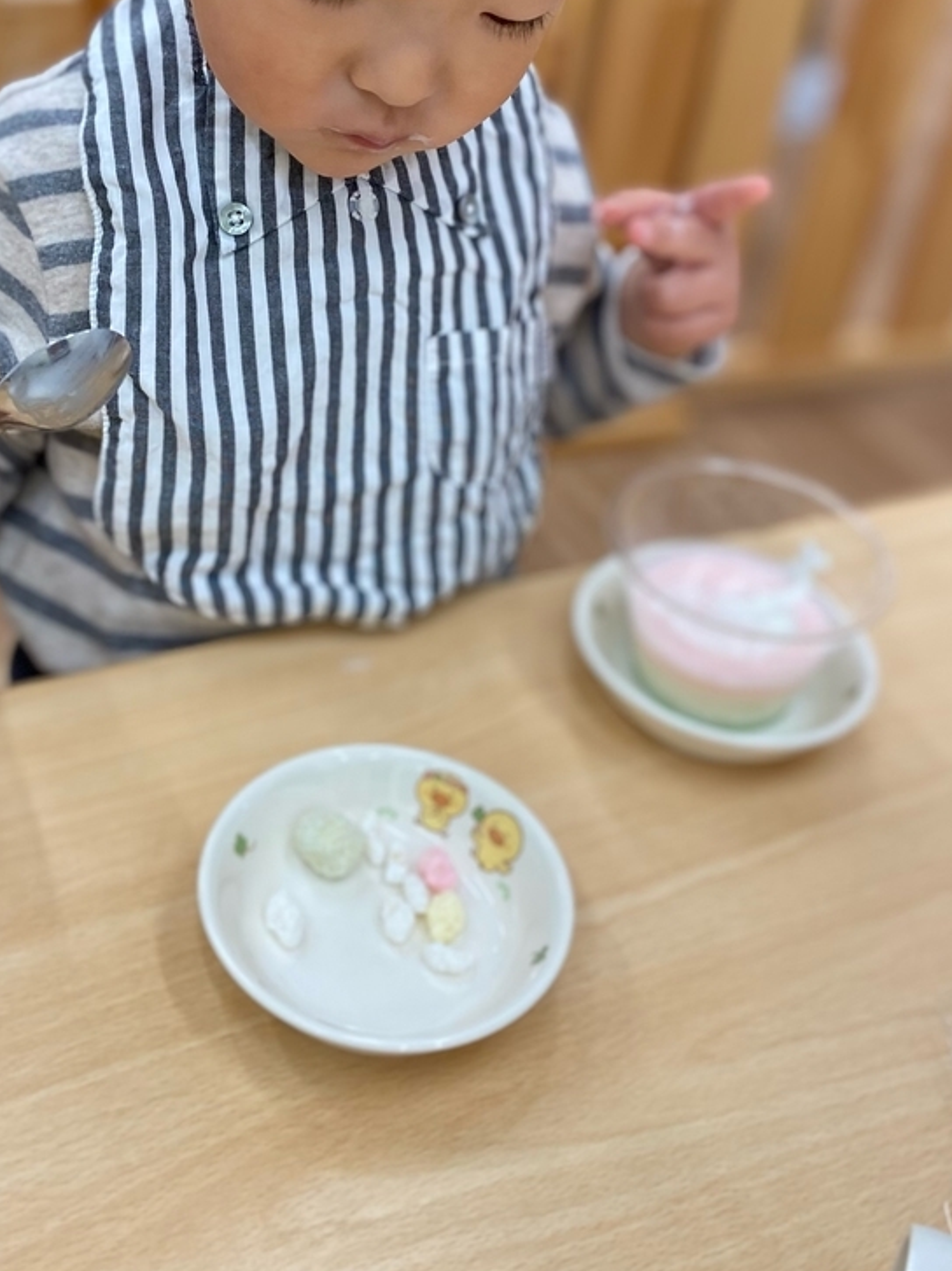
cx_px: 392
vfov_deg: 43.2
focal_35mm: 43
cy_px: 408
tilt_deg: -32.3
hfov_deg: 33.5
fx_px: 1578
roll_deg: -6.2
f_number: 1.8
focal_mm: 4.25
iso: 125
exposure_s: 1/121
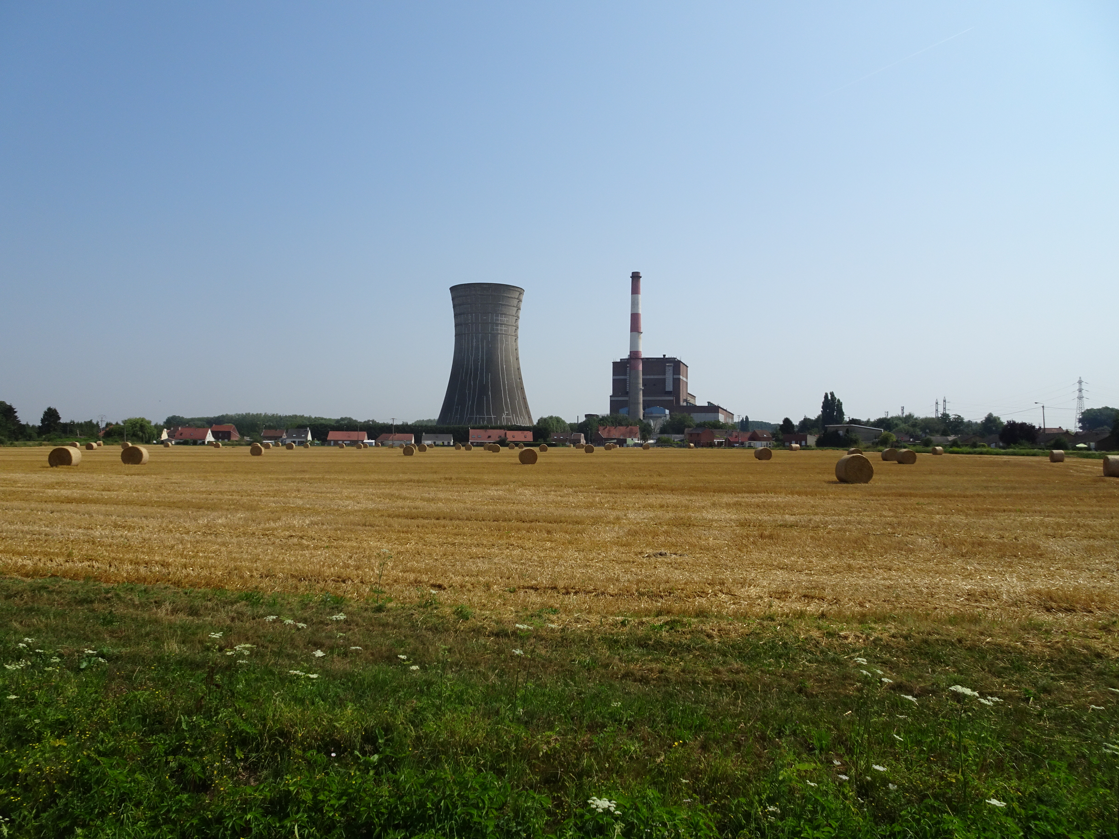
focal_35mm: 24
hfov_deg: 71.6
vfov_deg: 56.8
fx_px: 776
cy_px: 420
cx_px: 560
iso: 80
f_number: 3.5
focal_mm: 4.1
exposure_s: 1/1250
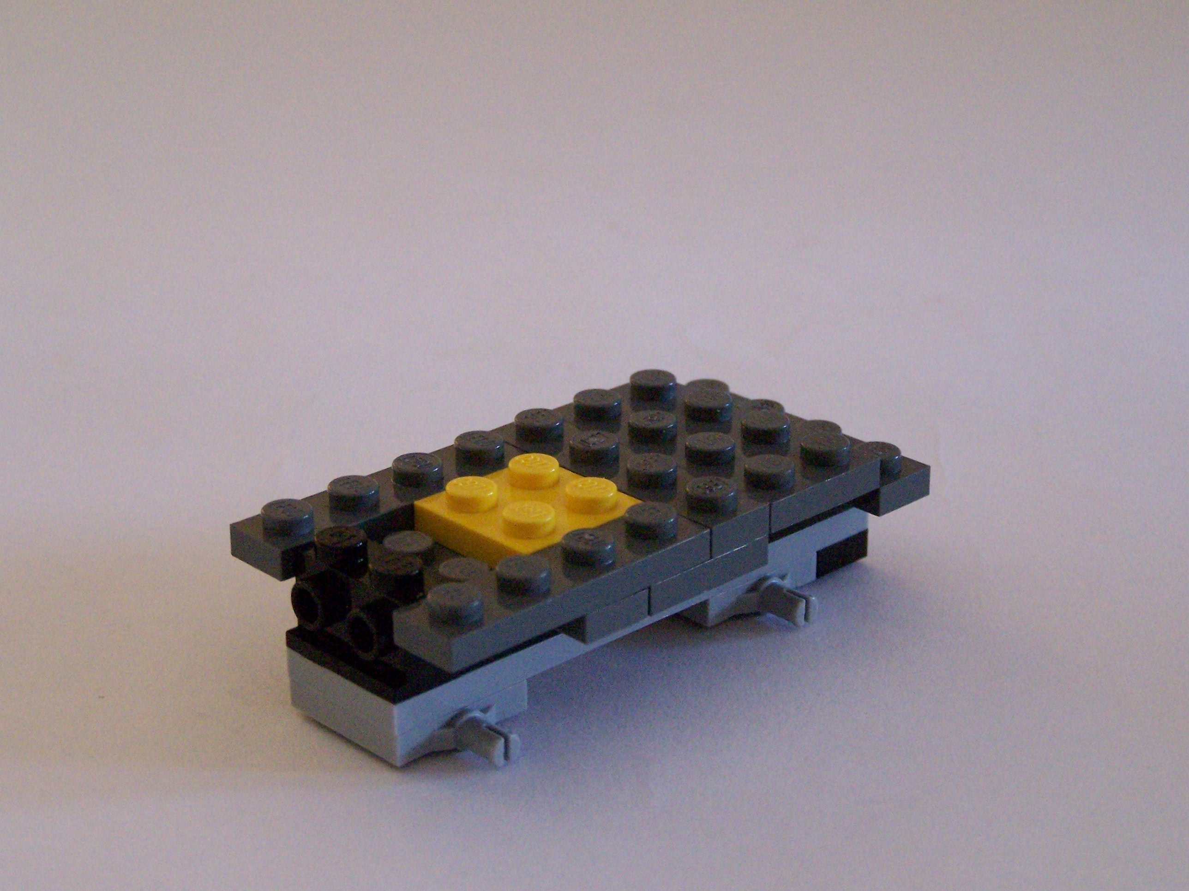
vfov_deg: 19.6
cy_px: 446
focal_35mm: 75
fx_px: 2576
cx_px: 594
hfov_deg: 26.0
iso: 400
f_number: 3.2
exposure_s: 1/20
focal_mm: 12.4
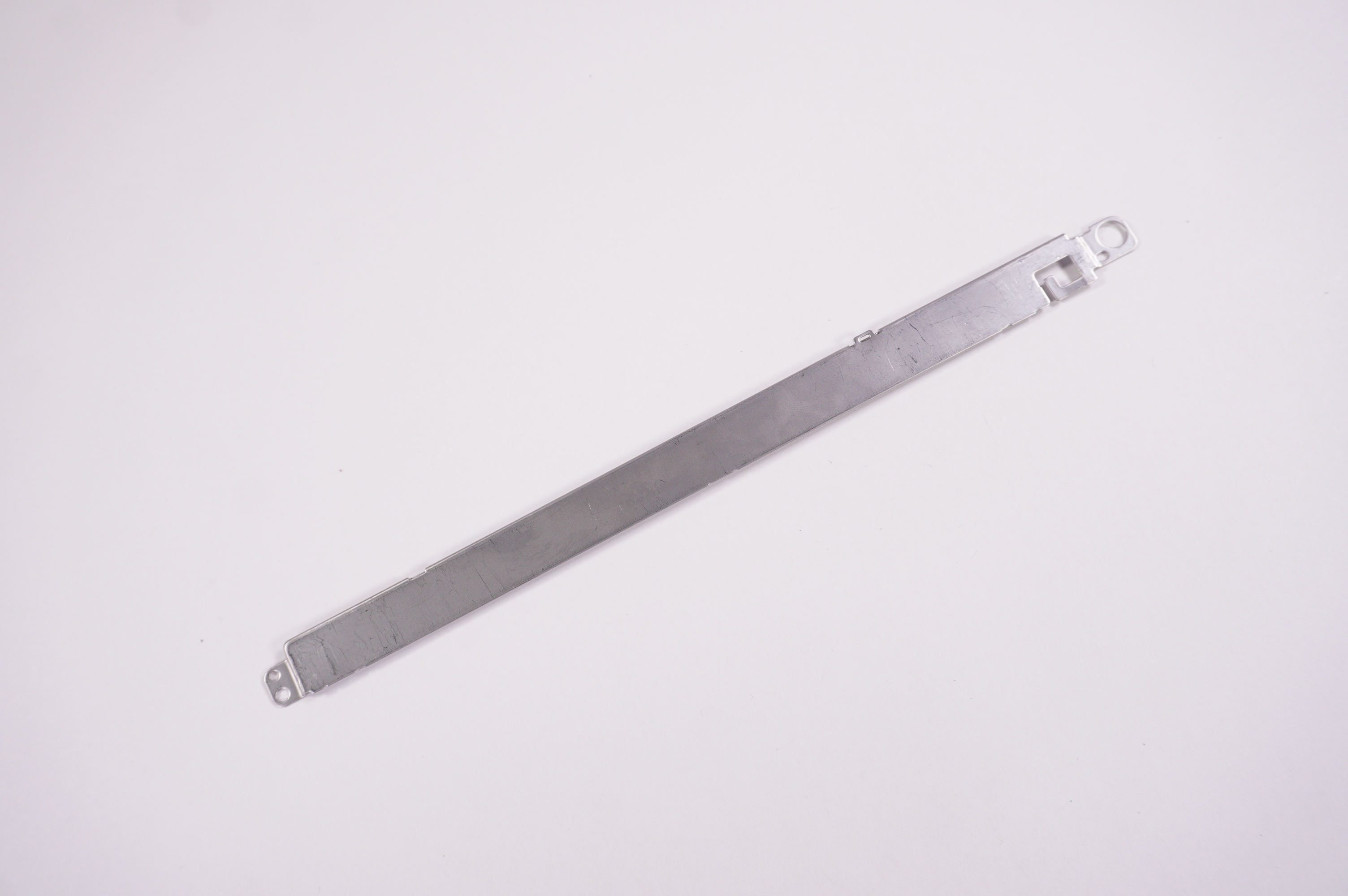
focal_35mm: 33
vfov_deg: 39.9
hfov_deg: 57.3
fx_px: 1235
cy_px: 448
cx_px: 674
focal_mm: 22
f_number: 6.3
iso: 400
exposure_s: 1/320
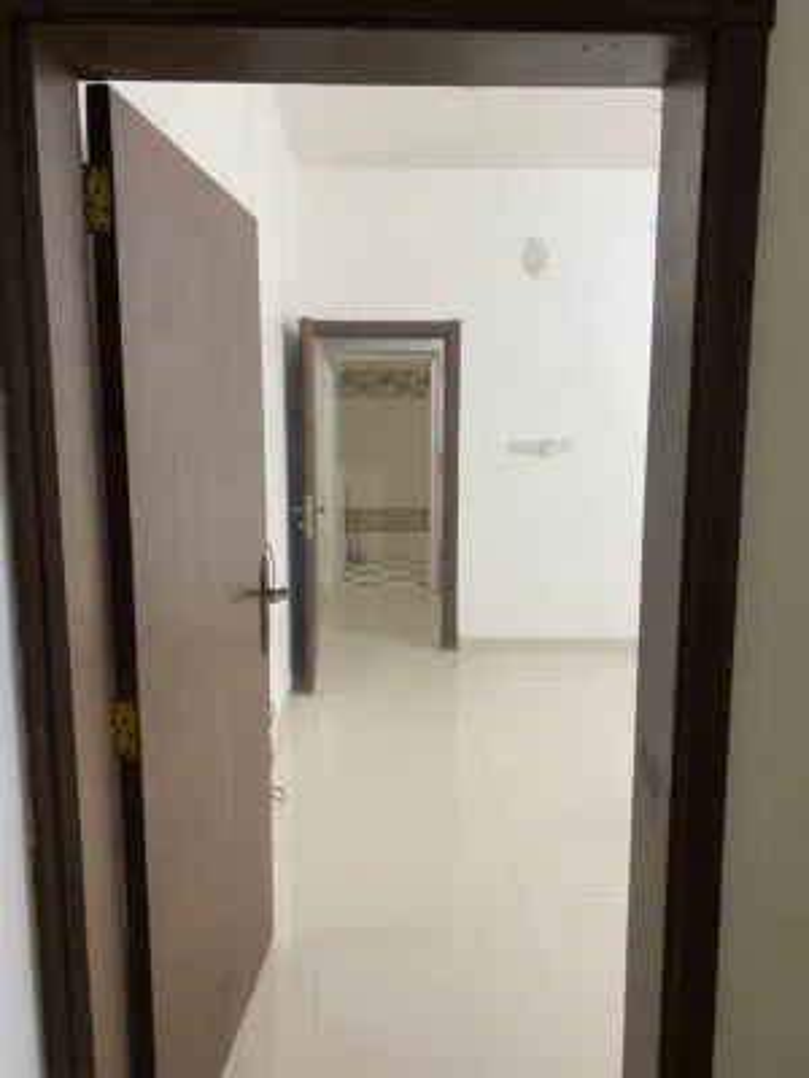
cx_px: 404
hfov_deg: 53.1
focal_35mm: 26
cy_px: 539
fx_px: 810
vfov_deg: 67.3
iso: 125
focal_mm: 4.25
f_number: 1.8
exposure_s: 1/50
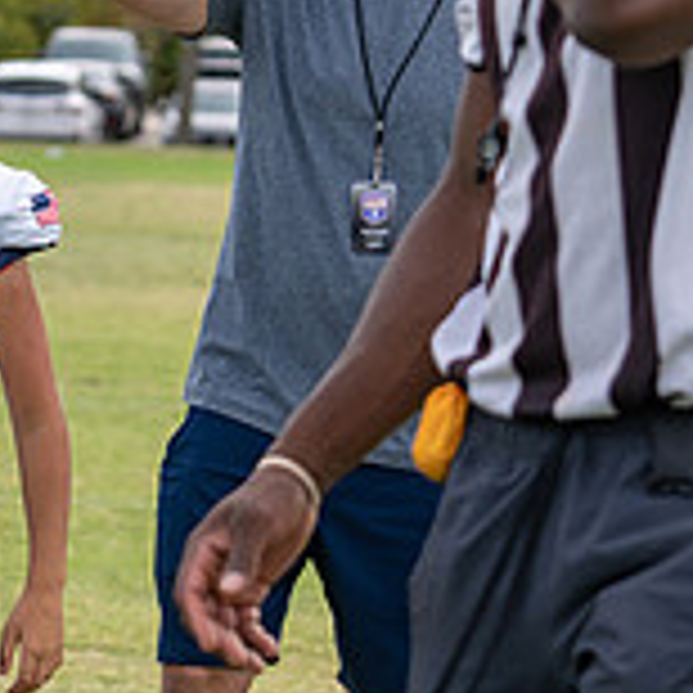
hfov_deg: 7.7
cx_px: -234
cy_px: 331
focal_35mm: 224
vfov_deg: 7.8
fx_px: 5074
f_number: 3.5
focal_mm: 70
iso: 250
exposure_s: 1/1250
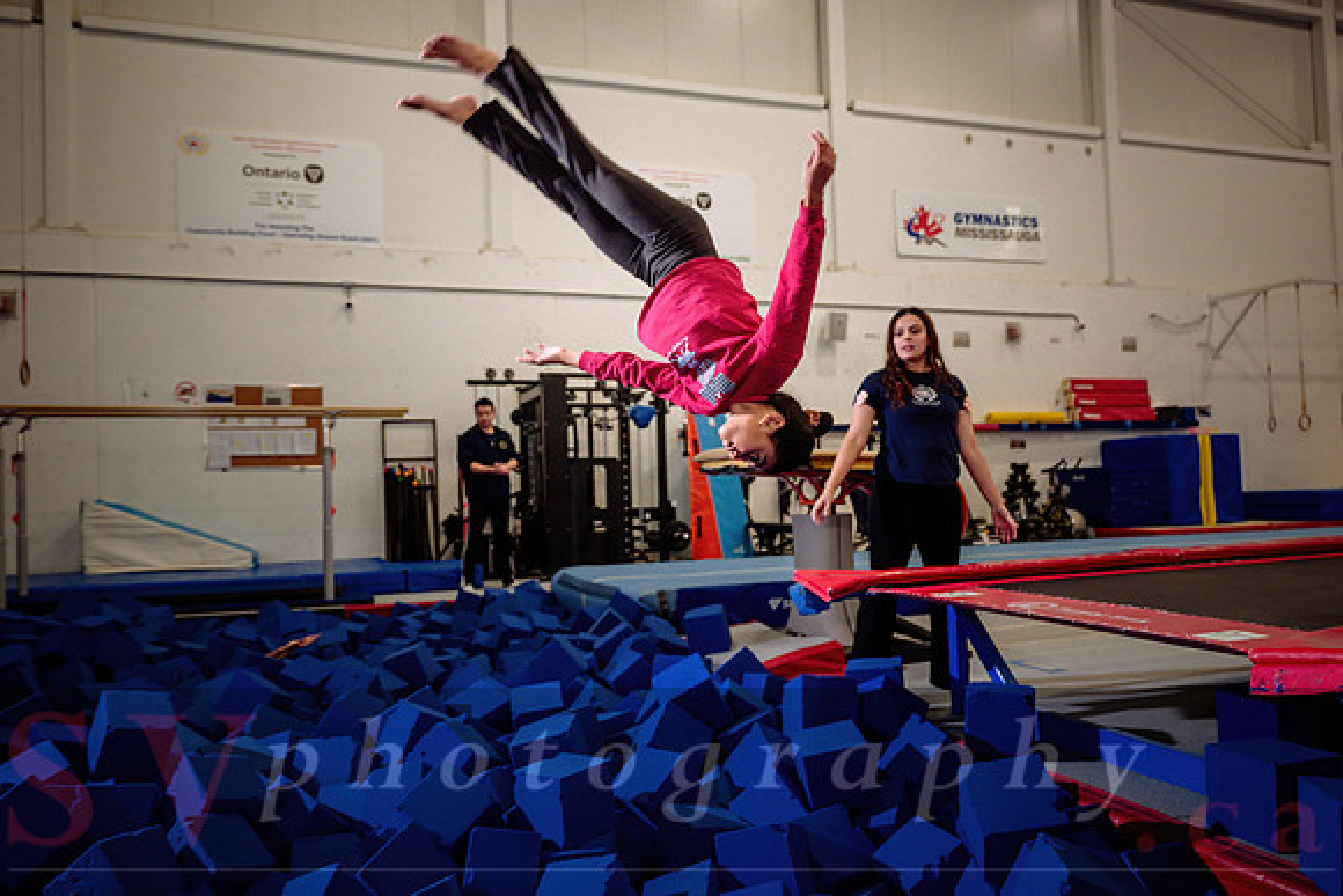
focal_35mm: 29
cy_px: 448
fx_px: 1082
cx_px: 672
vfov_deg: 45.0
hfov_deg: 63.6
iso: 1600
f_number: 3.5
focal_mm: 29
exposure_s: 1/400
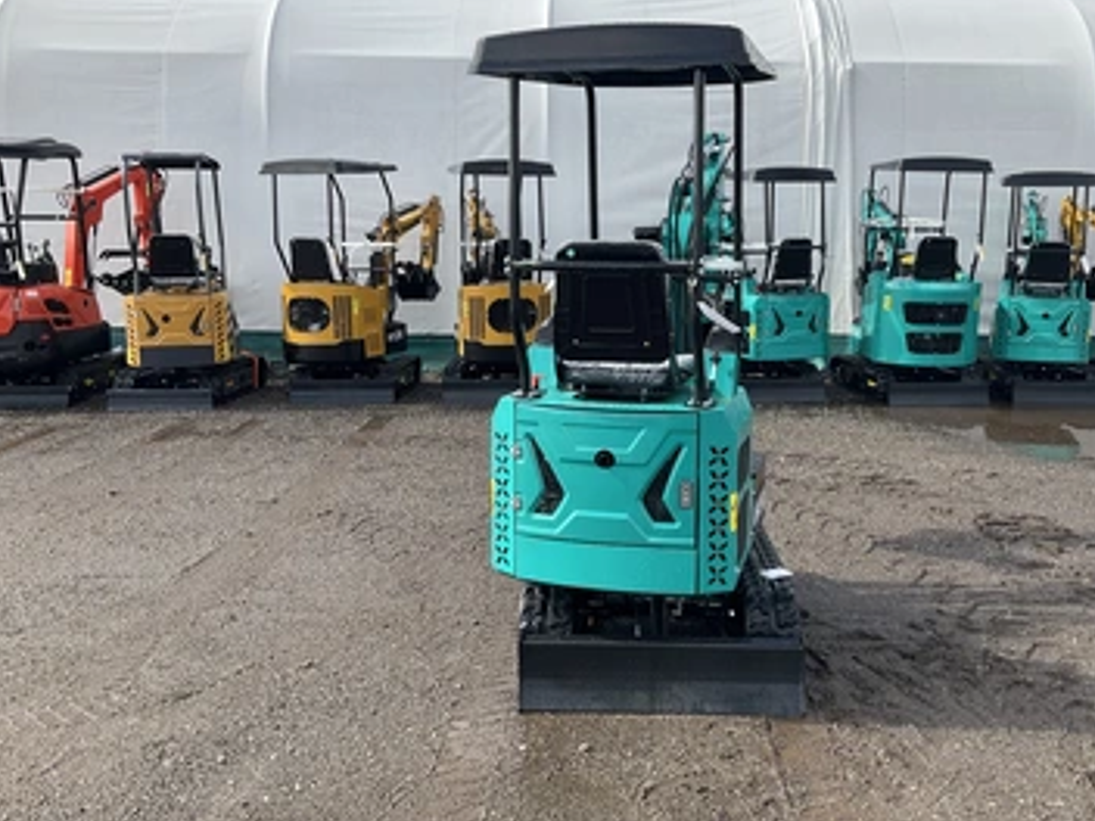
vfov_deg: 42.9
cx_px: 613
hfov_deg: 55.2
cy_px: 379
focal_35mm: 33
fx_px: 1044
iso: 25
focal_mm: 3
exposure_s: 1/1311
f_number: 1.8
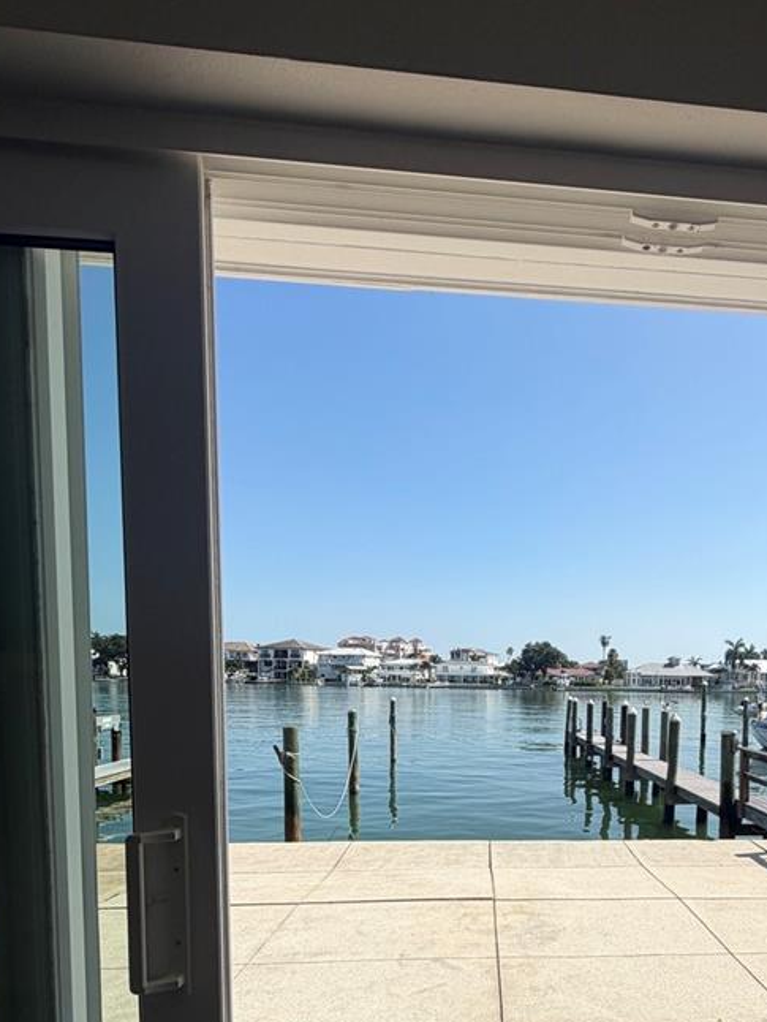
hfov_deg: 51.1
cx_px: 566
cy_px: 742
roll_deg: -1.3
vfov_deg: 64.1
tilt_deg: -5.3
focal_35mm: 26
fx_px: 768
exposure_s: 1/1312
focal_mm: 2.22
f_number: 2.2
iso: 20
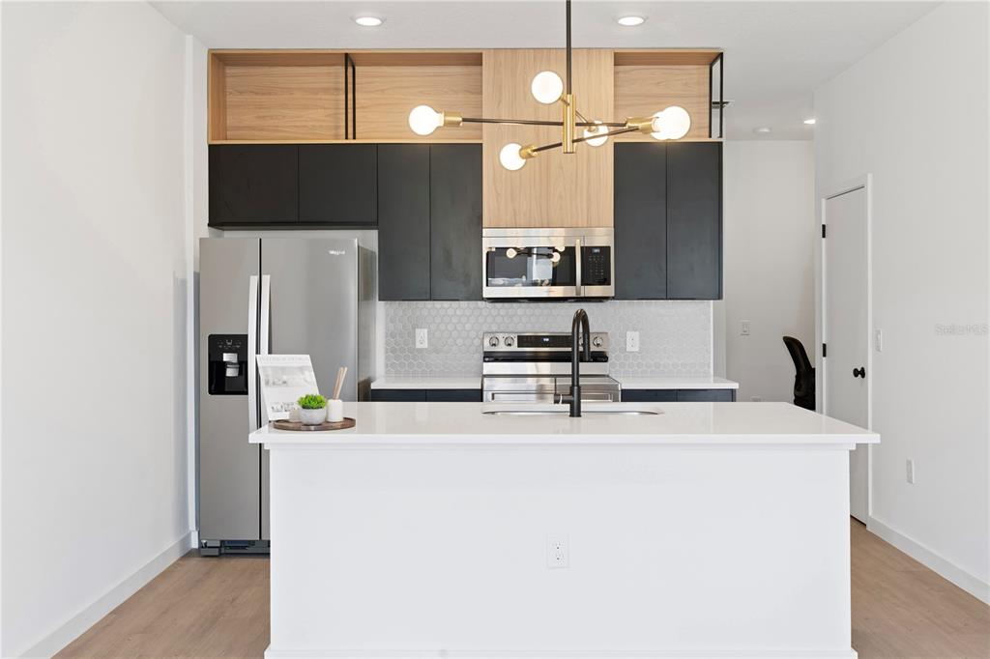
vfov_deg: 37.8
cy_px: 330
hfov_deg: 54.4
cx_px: 495
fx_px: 962
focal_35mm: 35
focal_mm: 35
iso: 100
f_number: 9
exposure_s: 1/1.67
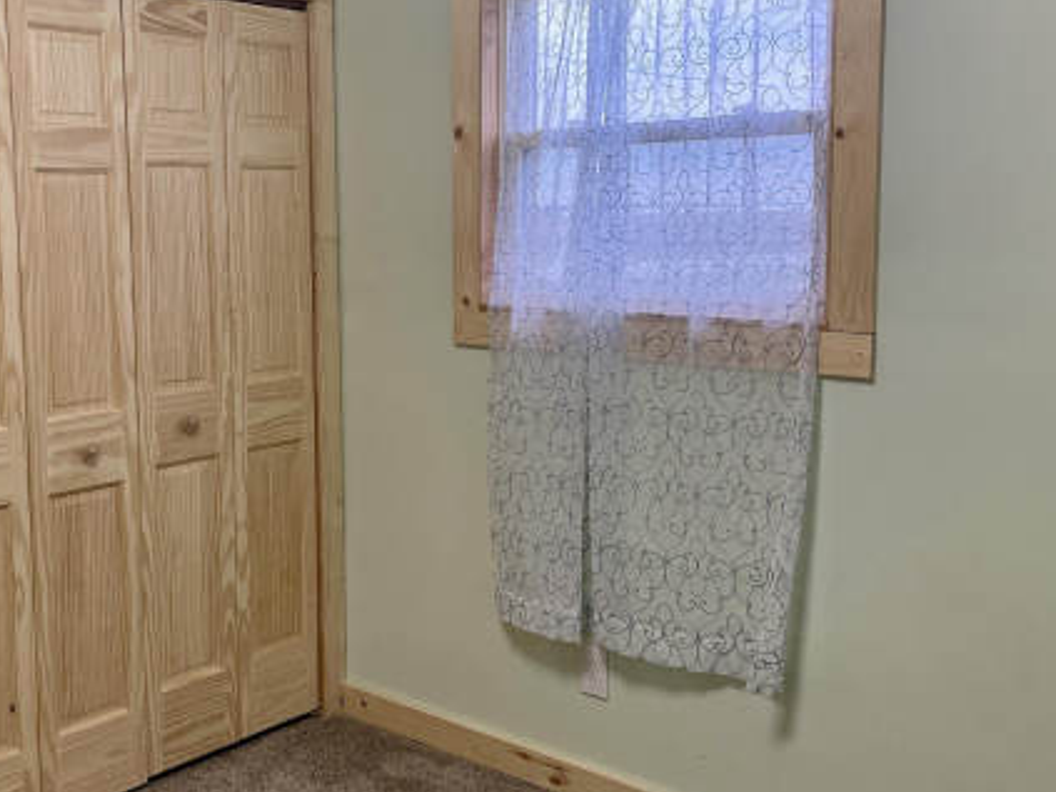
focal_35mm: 41
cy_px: 337
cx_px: 381
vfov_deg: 35.1
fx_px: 1250
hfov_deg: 45.3
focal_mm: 4.2
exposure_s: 1/116
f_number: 1.6
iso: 125
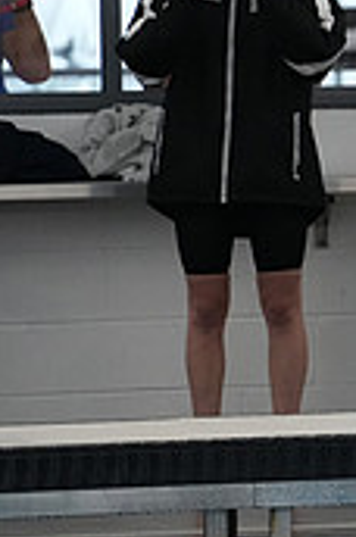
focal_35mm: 676
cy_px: 64
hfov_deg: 2.0
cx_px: 878
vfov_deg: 3.1
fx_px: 10067
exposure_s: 1/2000
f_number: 4
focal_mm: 200
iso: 6400
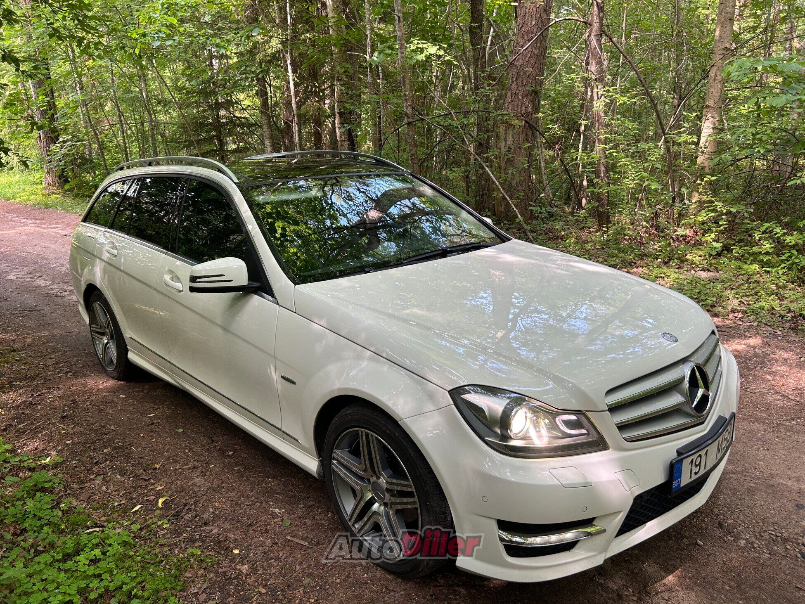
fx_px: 605
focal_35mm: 26
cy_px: 302
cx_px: 402
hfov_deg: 67.3
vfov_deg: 53.1
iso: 64
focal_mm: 5.7
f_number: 1.5
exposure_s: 1/121
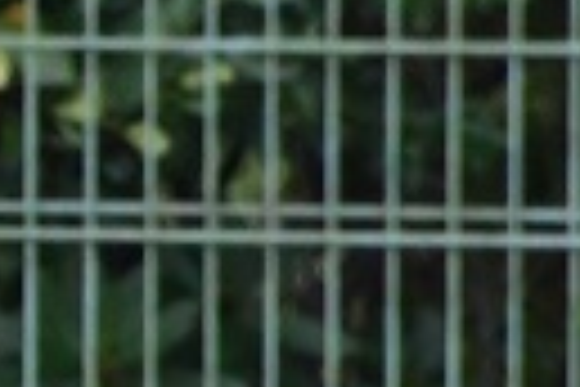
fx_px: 69772
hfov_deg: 0.5
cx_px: -1475
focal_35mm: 4331
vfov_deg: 0.3
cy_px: 356
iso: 1000
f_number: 11
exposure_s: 1/500
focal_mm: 280
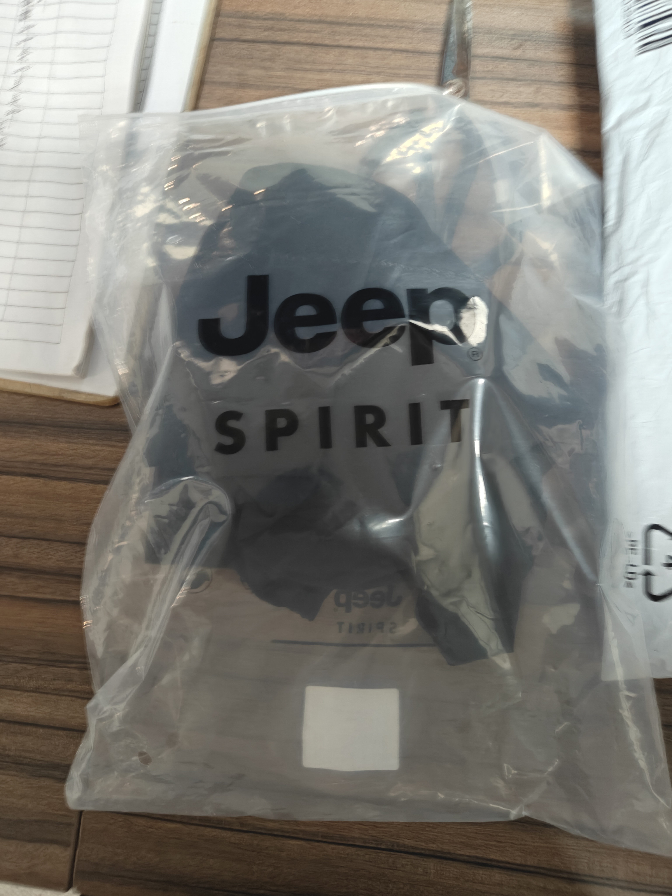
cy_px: 448
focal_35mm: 24
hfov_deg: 56.8
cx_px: 336
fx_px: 621
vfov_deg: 71.6
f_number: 1.8
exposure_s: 1/20
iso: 200
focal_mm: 5.59
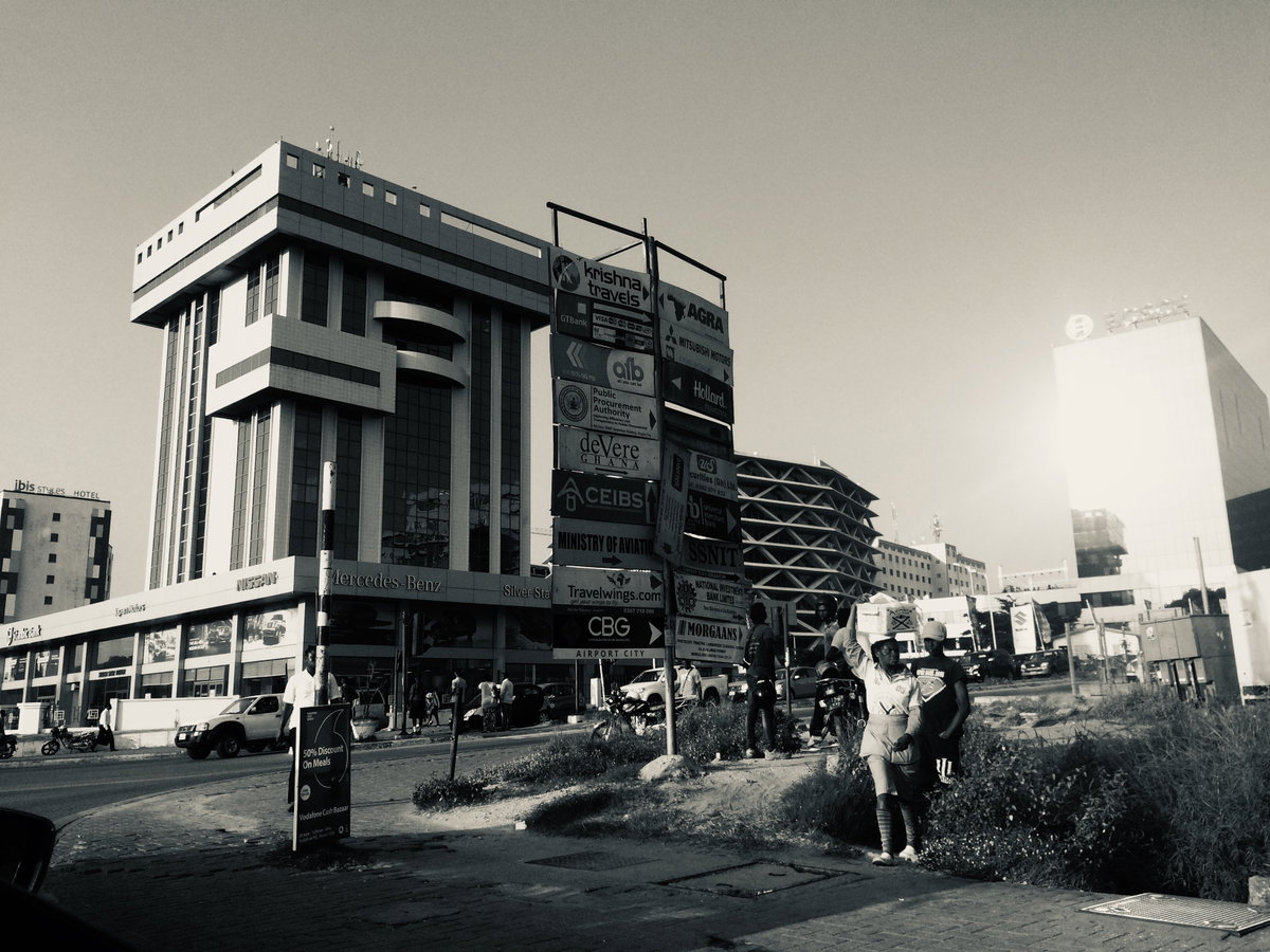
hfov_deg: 61.7
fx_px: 1064
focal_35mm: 29
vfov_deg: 48.2
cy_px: 476
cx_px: 635
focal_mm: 4.15
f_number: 2.2
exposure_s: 1/1208
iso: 32
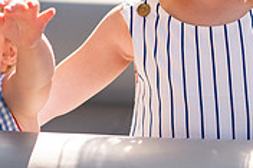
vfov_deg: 4.9
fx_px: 1966
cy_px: 88
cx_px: 193
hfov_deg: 7.4
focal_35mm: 280
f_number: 3.2
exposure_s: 1/1250
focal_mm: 85
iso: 320
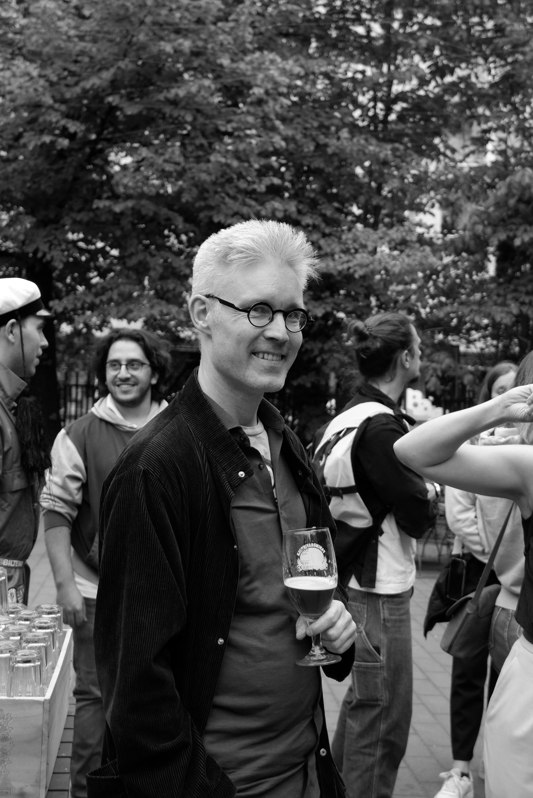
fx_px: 976
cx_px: 266
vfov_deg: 44.5
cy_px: 399
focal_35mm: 44
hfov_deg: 30.6
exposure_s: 1/180
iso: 640
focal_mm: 29.6
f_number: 4.5
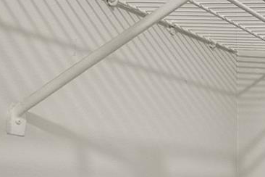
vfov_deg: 18.6
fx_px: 515
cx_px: 552
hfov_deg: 17.9
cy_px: 199
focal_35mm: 70
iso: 1250
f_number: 7.1
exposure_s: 1/13
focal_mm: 16
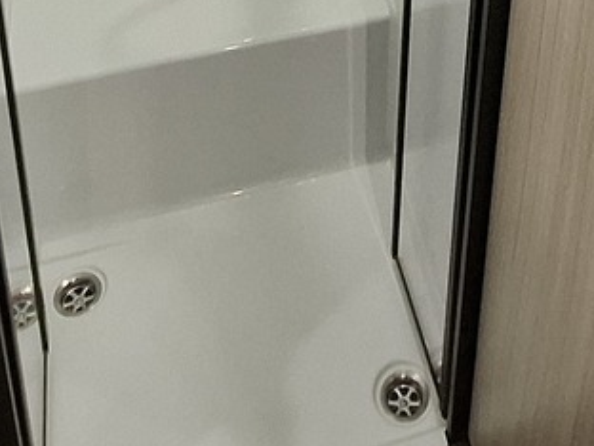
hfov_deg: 31.6
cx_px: 442
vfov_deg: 18.4
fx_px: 1030
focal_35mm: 60
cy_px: -385
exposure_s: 1/25
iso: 200
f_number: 2.2
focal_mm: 1.74
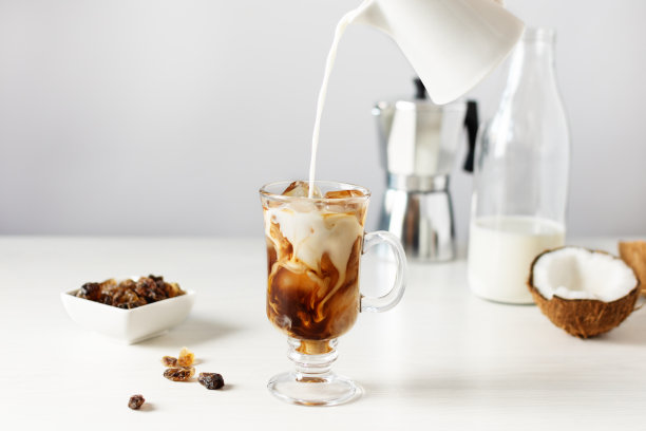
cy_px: 216
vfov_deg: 25.8
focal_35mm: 52
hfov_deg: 37.9
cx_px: 323
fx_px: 942
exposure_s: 1/250
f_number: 2.5
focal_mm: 35
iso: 250
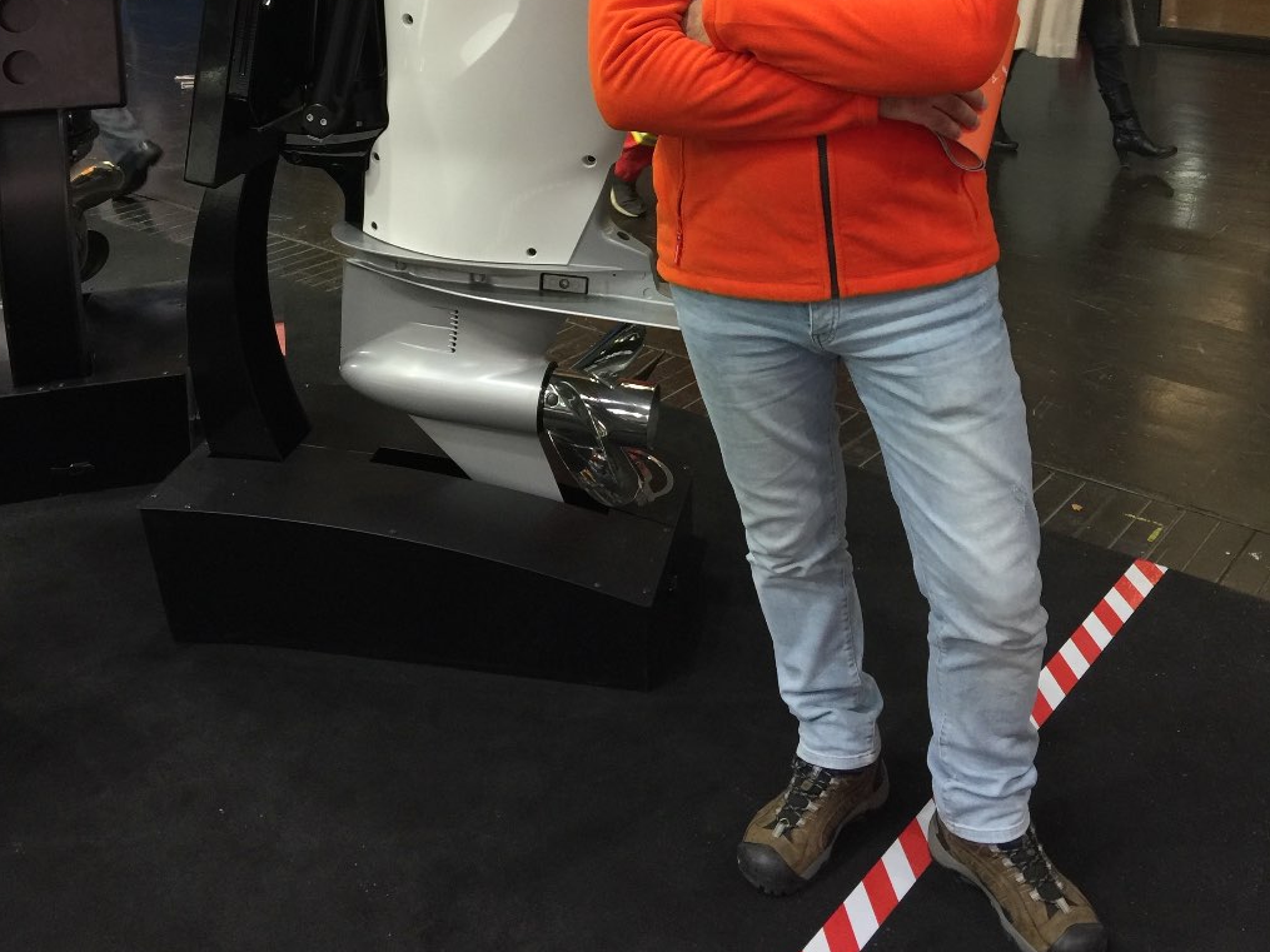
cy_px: 114
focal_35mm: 39
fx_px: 1431
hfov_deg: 47.9
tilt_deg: -12.6
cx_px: 637
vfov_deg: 34.9
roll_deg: +0.7
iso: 64
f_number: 2.2
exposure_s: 1/33
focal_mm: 4.15
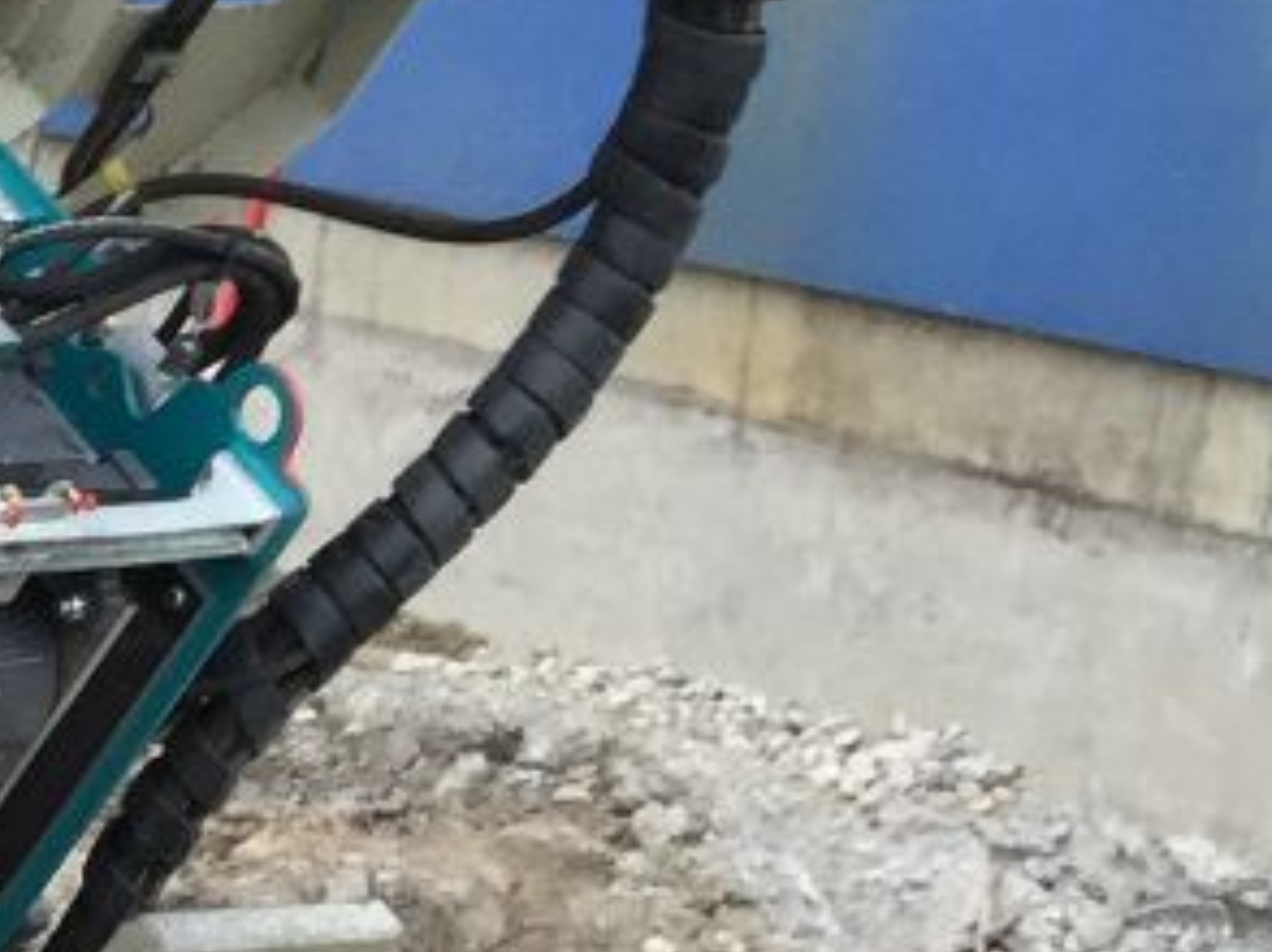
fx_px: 5801
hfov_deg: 10.4
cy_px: 939
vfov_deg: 9.3
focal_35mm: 158
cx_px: -2038
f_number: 2.2
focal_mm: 4.15
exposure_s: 1/120
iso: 40
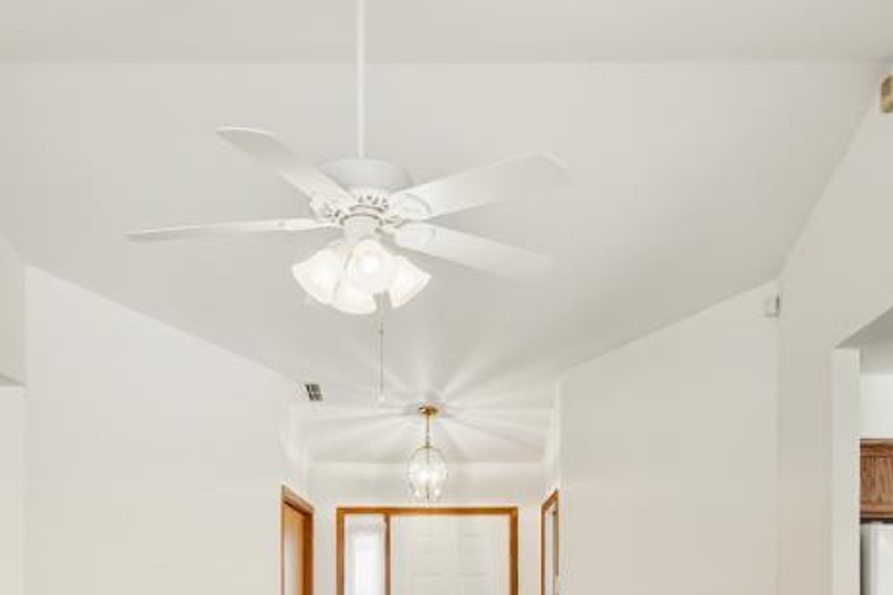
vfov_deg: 30.6
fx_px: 967
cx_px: 414
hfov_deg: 49.5
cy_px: 655
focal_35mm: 39
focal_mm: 12
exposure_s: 1/125
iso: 100
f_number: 8
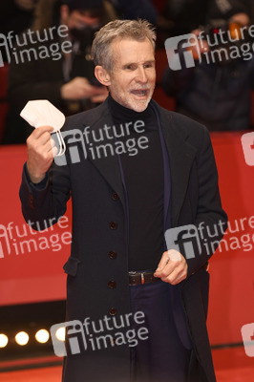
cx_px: 127
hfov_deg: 10.1
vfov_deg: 15.2
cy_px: 191
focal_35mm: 135
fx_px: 1431
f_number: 3.5
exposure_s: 1/400
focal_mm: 135
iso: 800
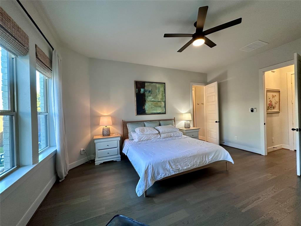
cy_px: 113
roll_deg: +1.5
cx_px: 150
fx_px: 122
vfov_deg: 85.7
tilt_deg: -0.2
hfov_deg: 102.1
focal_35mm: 14
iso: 320
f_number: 2.2
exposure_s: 1/120
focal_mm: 2.22
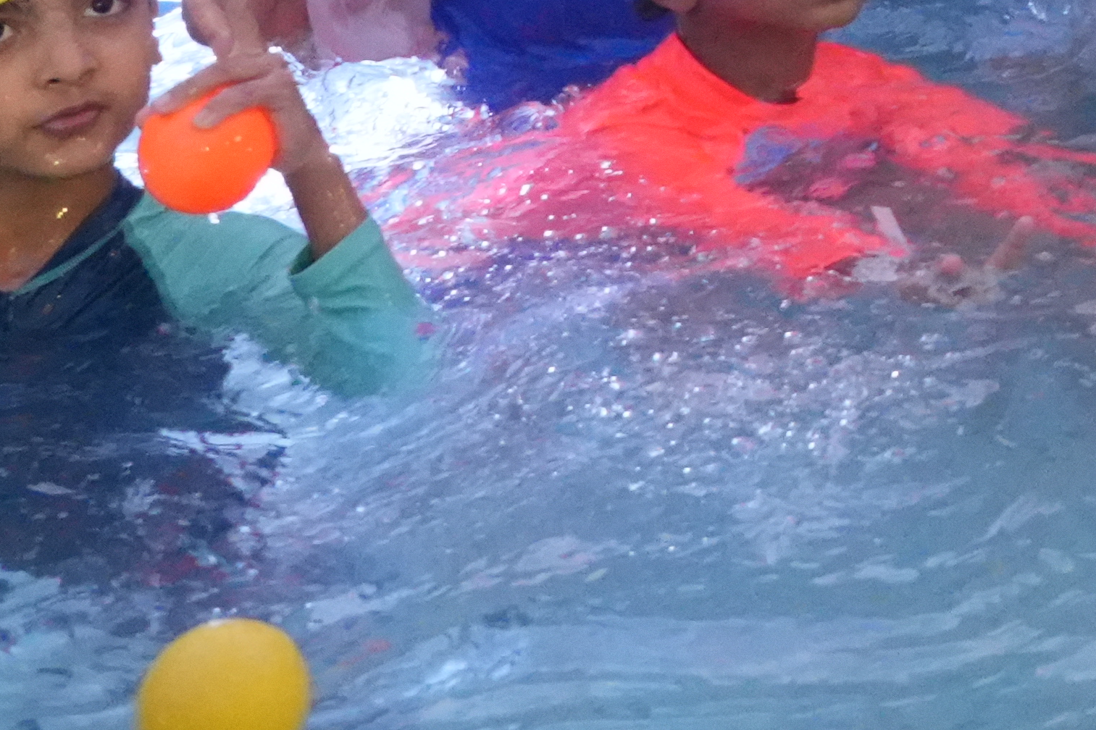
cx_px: 2073
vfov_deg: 9.2
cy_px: -800
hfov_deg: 13.1
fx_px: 4231
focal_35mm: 139
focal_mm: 30
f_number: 6.3
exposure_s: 1/125
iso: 12800
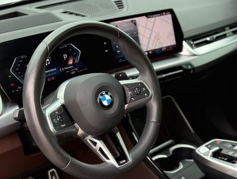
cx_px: 118
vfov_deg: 30.3
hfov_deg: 39.6
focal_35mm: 48
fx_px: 329
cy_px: 90
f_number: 1.78
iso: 160
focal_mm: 6.76
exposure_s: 1/242
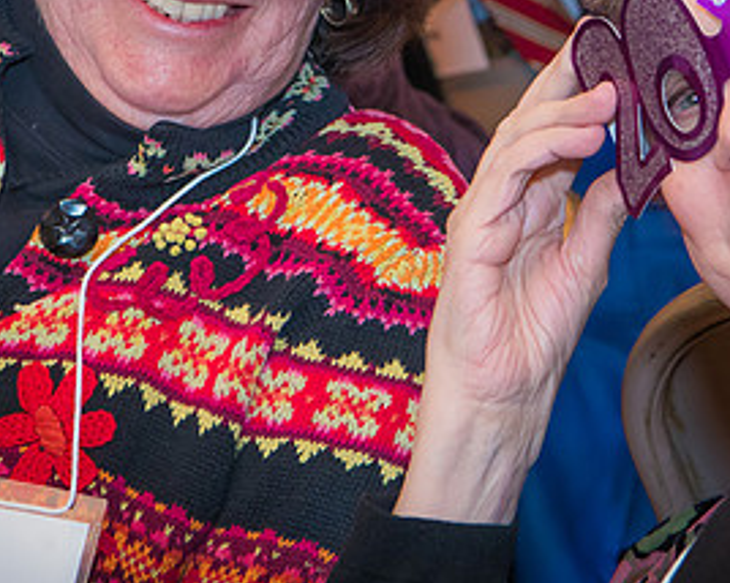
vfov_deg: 6.0
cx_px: 558
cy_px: -10
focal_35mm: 255
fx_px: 5505
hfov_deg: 7.6
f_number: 6.3
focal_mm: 70
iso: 800
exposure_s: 1/60
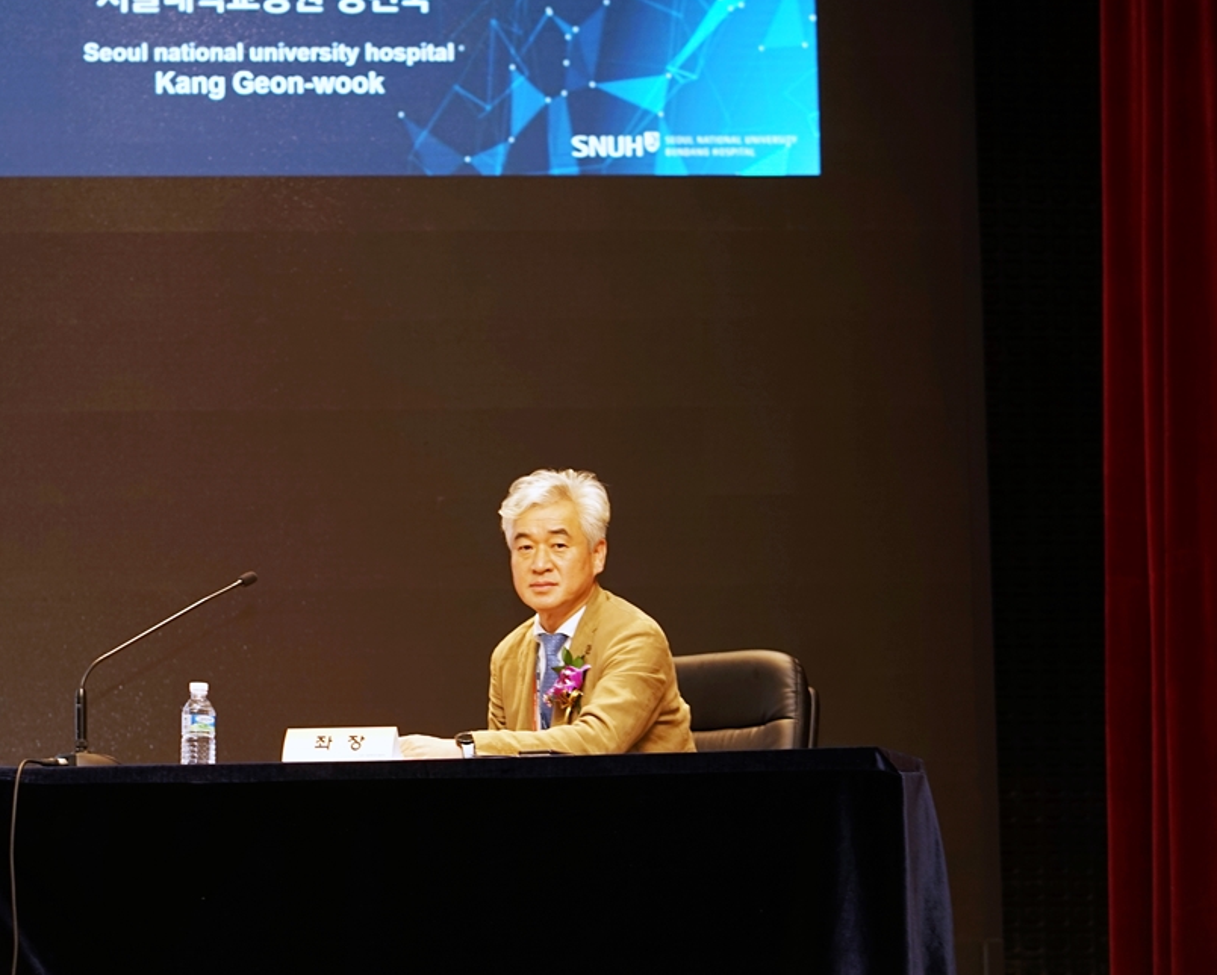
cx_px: 312
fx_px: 4288
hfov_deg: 16.1
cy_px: 435
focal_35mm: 119
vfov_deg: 13.0
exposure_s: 1/60
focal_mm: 85
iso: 200
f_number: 3.2
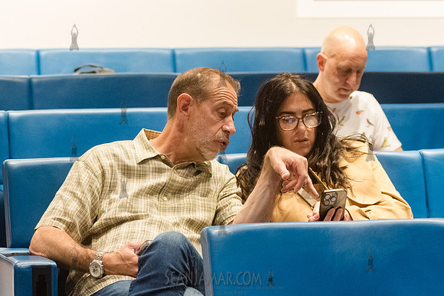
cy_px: 193
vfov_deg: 9.1
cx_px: 246
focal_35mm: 150
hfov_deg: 13.6
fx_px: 1855
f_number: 4
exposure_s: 1/250
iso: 6400
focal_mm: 92
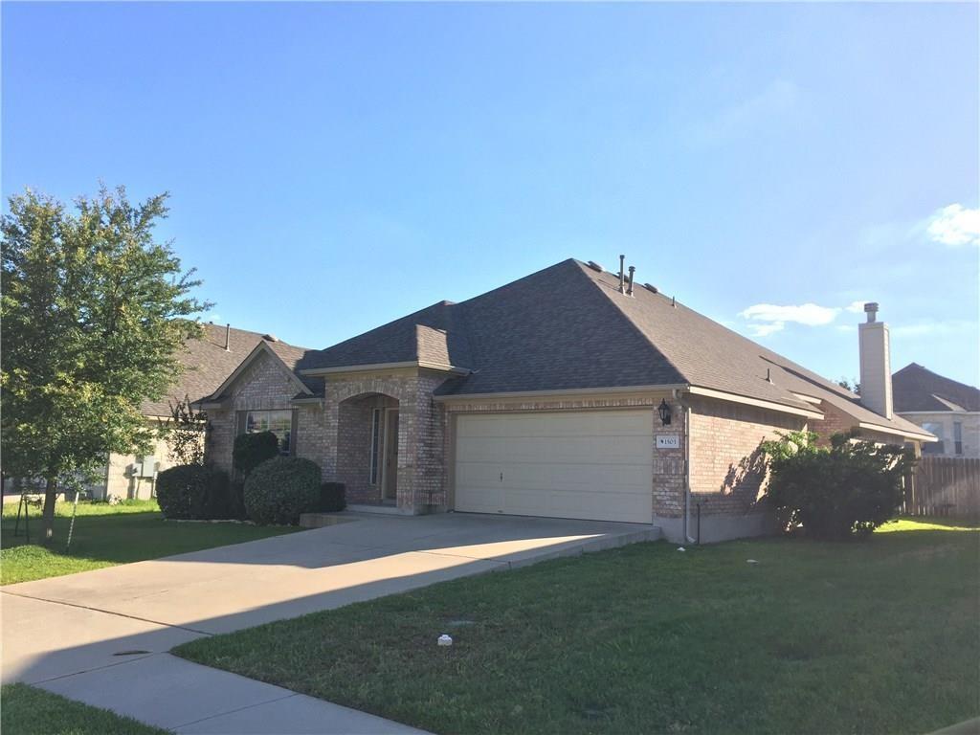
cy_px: 368
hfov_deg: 61.7
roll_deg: -2.1
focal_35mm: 29
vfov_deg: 48.2
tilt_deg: +8.0
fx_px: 821
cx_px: 490
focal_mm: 4.15
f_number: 2.2
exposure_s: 1/1041
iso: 32
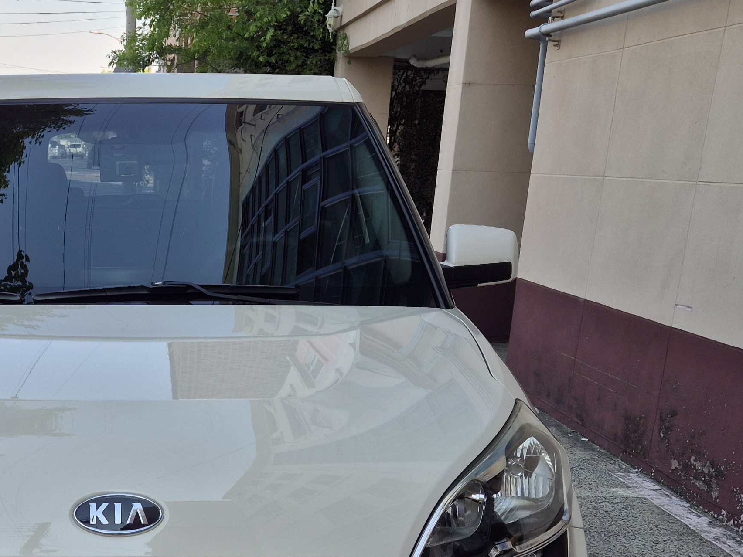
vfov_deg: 26.1
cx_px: 177
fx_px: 1159
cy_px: 502
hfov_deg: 34.7
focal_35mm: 54
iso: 25
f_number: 1.8
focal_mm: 5.4
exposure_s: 1/804
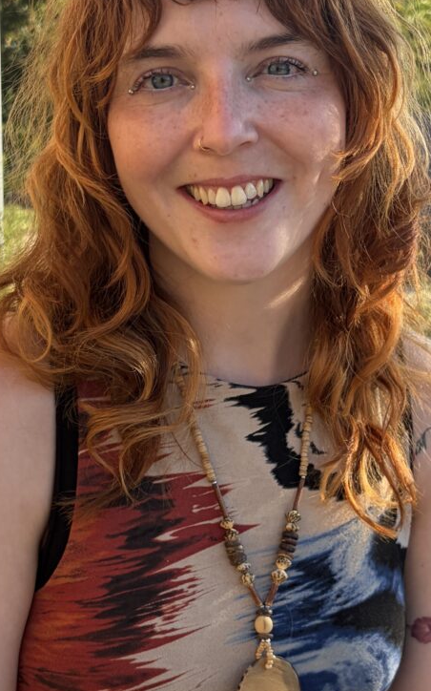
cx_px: 217
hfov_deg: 32.7
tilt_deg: -6.5
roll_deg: -1.1
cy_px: 240
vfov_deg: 49.7
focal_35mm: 39
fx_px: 734
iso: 64
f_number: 1.6
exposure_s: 1/1196
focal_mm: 5.96
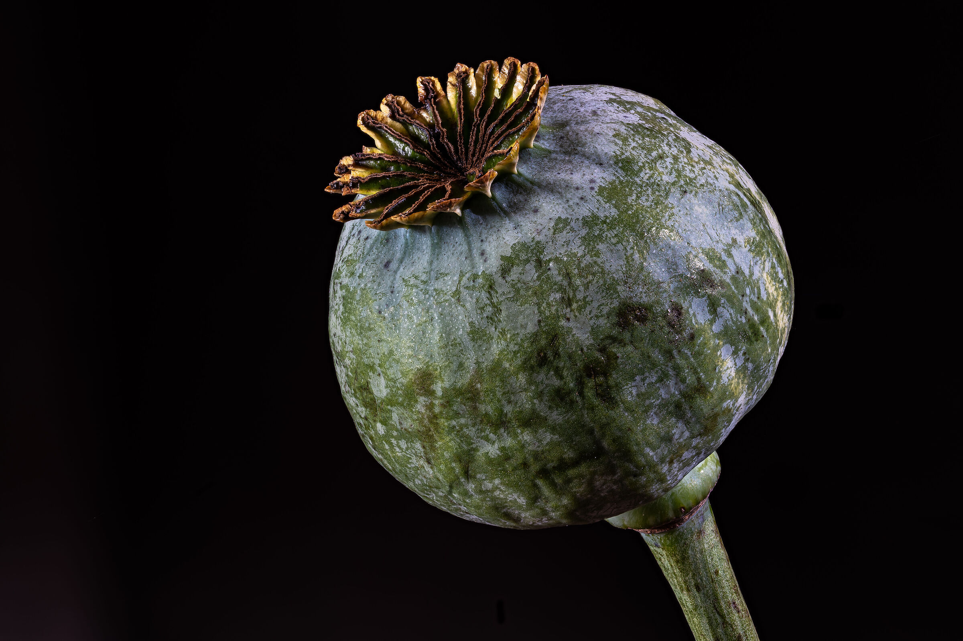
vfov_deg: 13.0
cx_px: 482
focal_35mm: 105
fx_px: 2807
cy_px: 320
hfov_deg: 19.5
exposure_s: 1/2.5
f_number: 14
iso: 100
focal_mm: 105
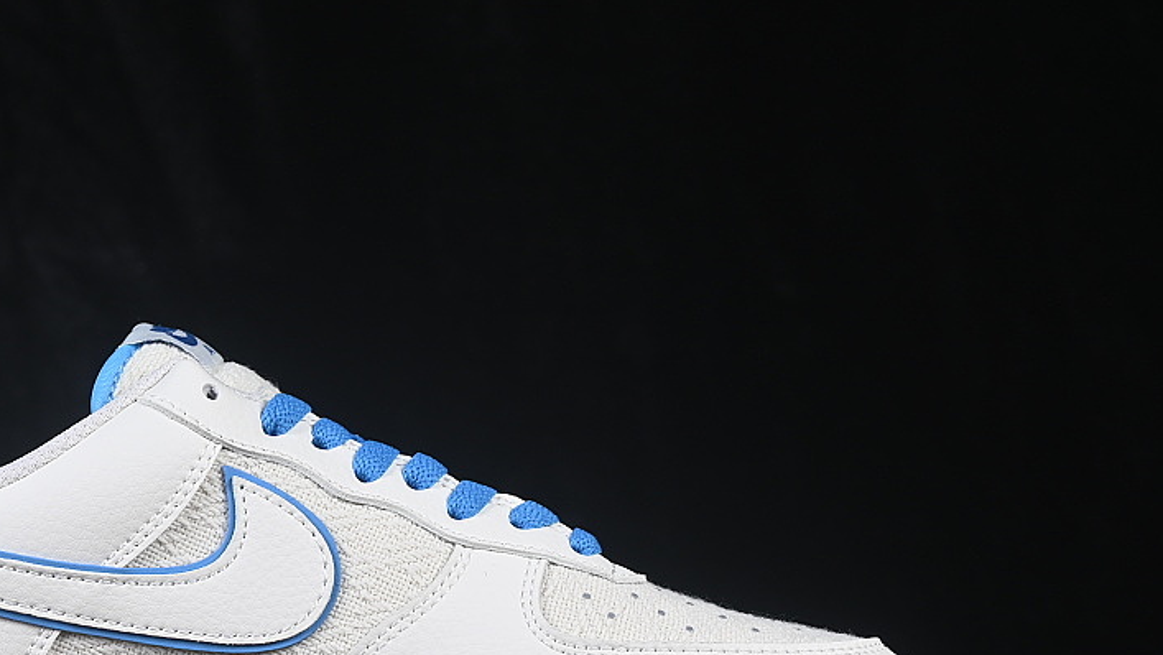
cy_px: 505
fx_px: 3701
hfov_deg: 17.8
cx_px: 331
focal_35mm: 120
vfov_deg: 10.1
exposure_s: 1/80
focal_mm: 50
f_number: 8
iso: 160
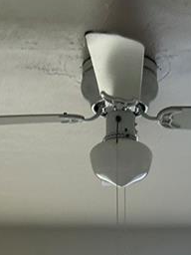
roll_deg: +0.3
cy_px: 509
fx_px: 898
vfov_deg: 13.7
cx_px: 126
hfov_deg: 12.1
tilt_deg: -4.2
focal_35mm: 122
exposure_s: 1/121
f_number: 1.5
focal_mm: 5.7
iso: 50
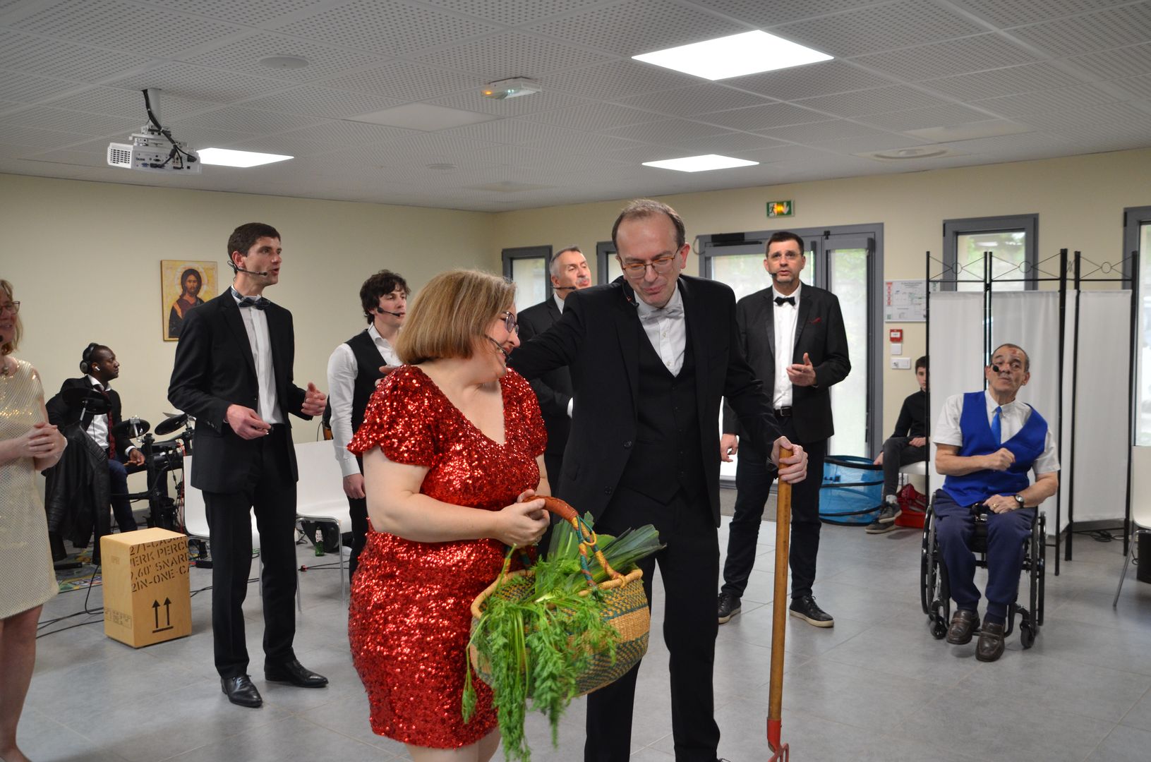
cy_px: 381
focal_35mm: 33
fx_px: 1053
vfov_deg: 39.8
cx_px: 576
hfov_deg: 57.3
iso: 800
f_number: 4
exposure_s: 1/60
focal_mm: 22
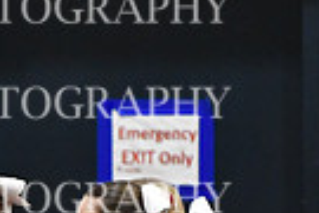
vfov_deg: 1.1
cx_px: -111
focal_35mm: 1288
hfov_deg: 1.6
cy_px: 437
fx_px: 11412
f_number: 3.2
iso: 4000
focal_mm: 200
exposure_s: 1/500
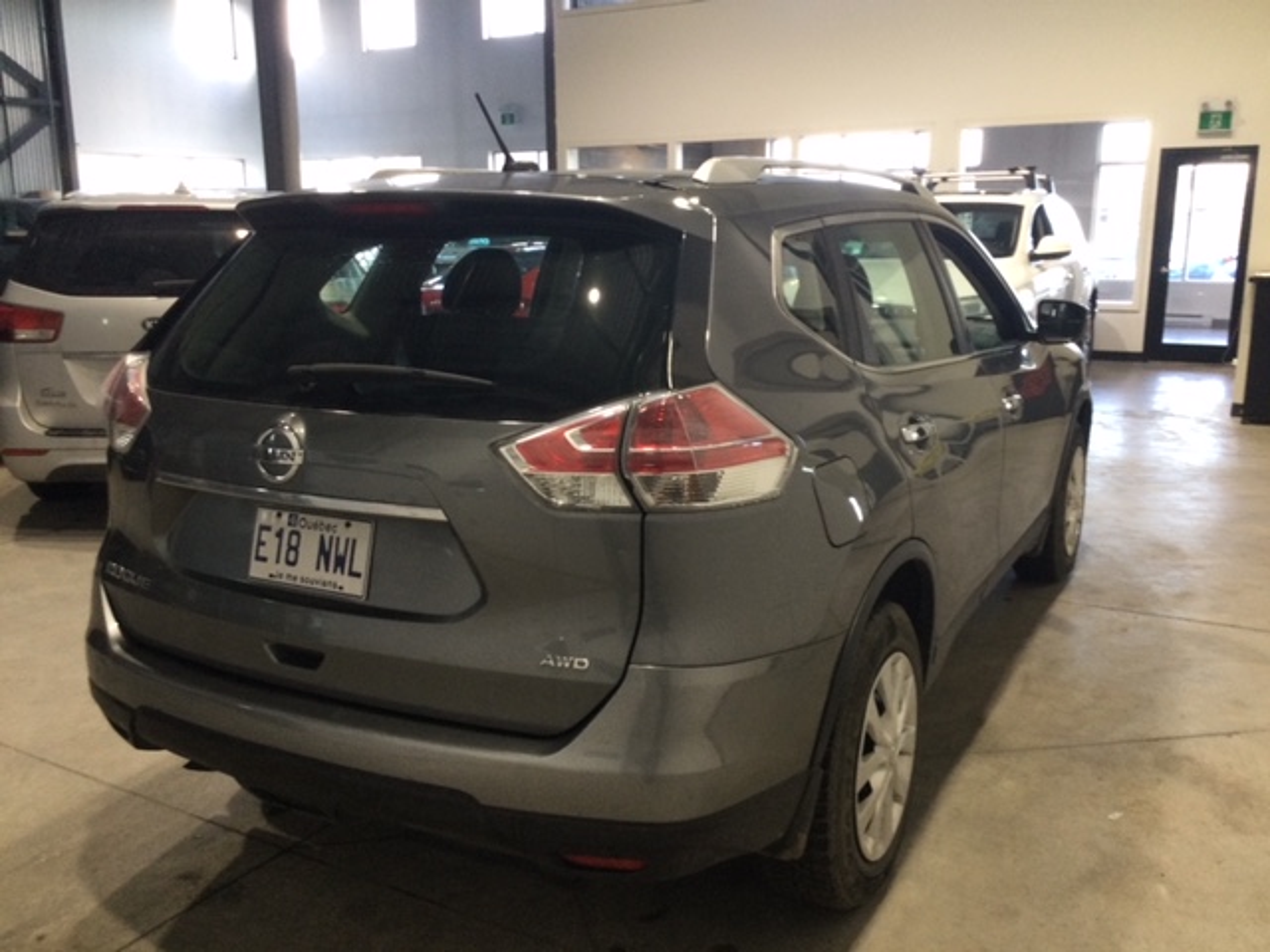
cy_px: 476
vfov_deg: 45.4
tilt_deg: -7.1
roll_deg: +0.0
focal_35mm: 31
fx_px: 1137
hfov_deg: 58.4
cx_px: 635
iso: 64
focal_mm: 3.3
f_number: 2.4
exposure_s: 1/30
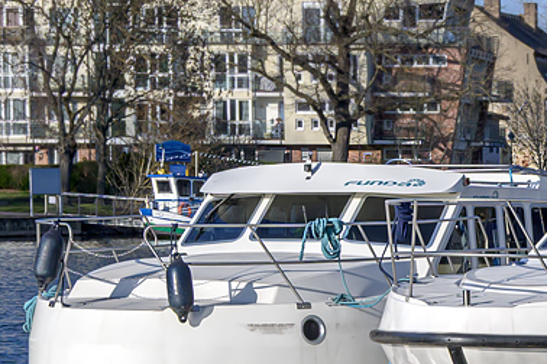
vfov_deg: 9.5
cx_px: 546
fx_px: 2173
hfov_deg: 14.1
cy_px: 441
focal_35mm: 143
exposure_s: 1/750
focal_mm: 30
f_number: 8
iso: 200
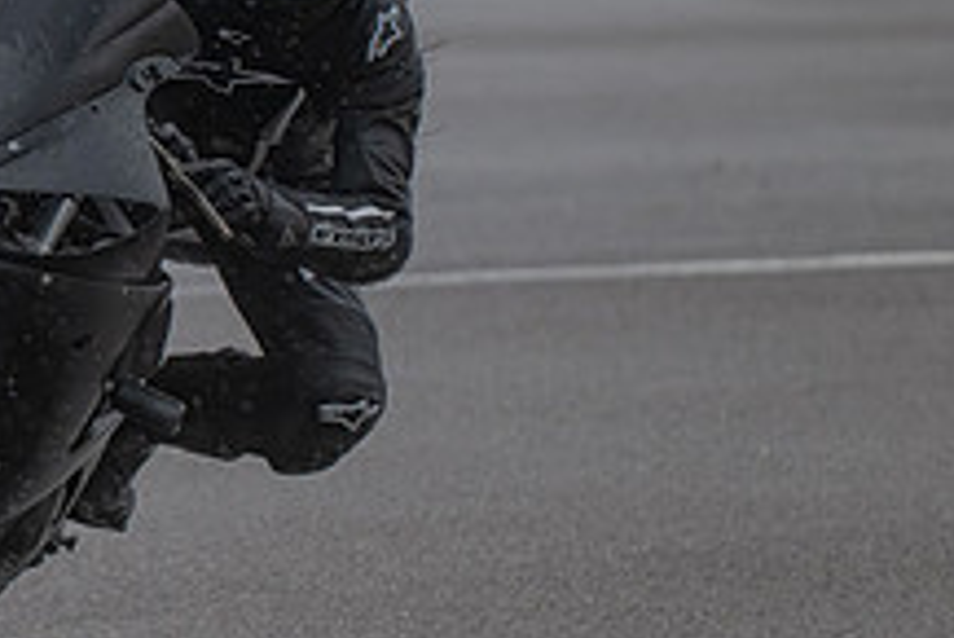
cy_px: 196
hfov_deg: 1.3
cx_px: -290
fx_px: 42506
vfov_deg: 0.9
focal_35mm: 1603
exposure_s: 1/1250
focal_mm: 600
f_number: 6.3
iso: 1100
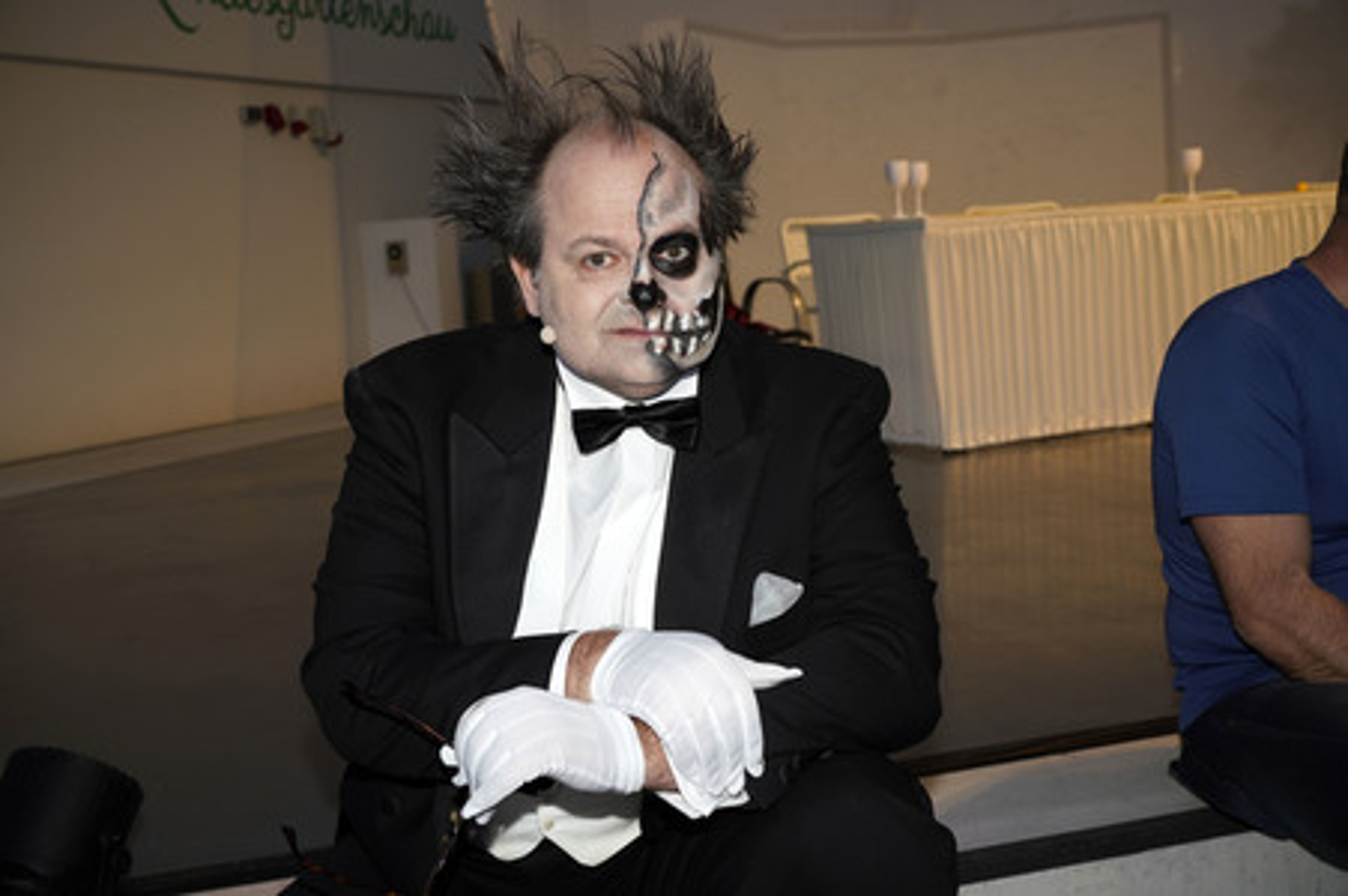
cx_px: 674
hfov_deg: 44.5
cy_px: 448
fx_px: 1646
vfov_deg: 30.5
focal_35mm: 44
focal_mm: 44
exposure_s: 1/60
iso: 320
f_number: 6.3
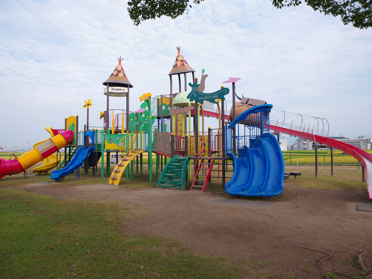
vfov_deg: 53.1
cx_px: 190
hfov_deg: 67.3
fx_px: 279
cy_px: 140
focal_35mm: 26
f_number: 4.5
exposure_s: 1/1250
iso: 400
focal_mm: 24
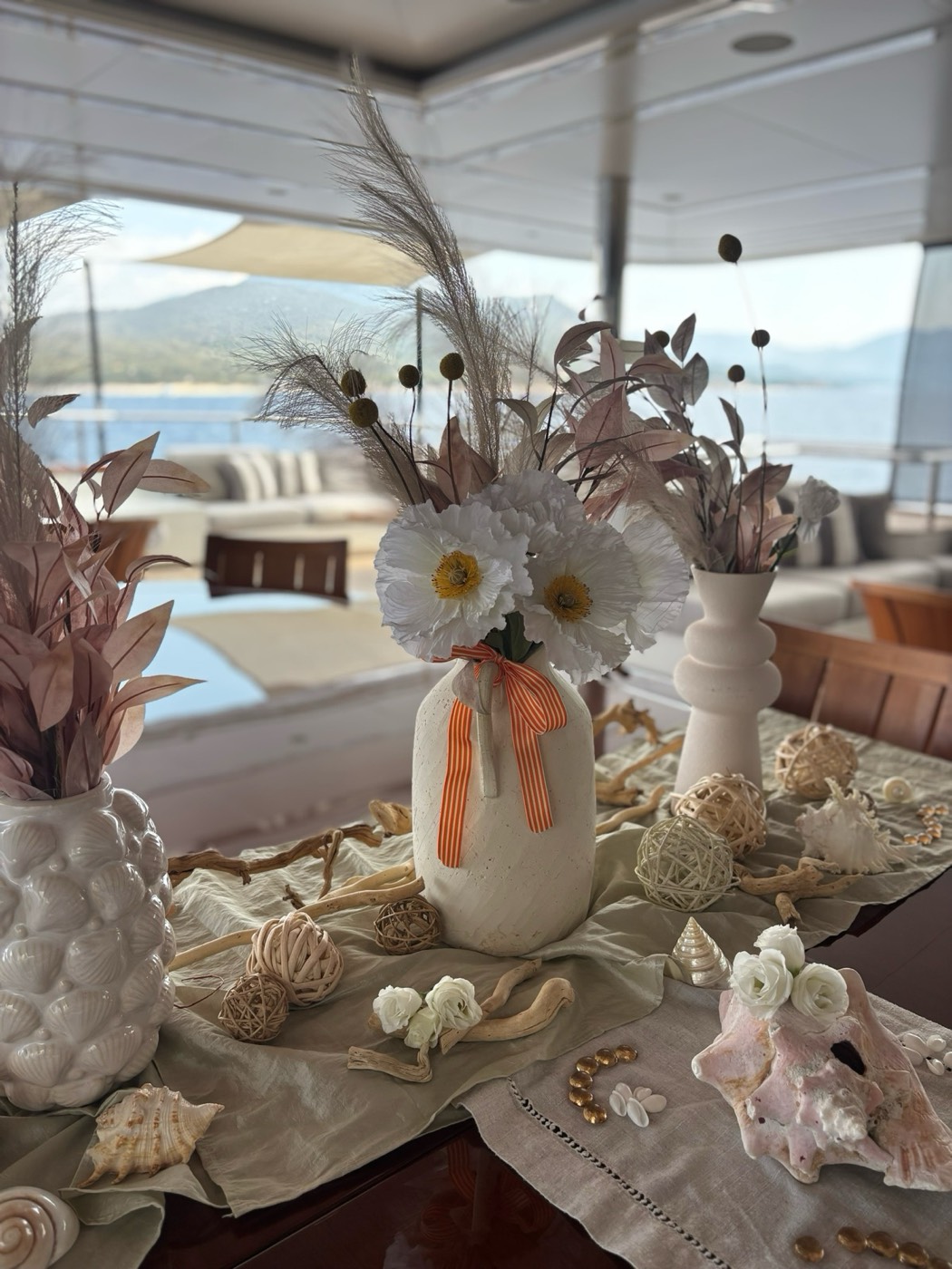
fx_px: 953
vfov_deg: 67.3
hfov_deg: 53.1
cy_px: 634
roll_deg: -0.1
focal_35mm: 26
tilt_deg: -14.9
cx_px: 476
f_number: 1.6
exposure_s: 1/298
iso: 50
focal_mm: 5.96
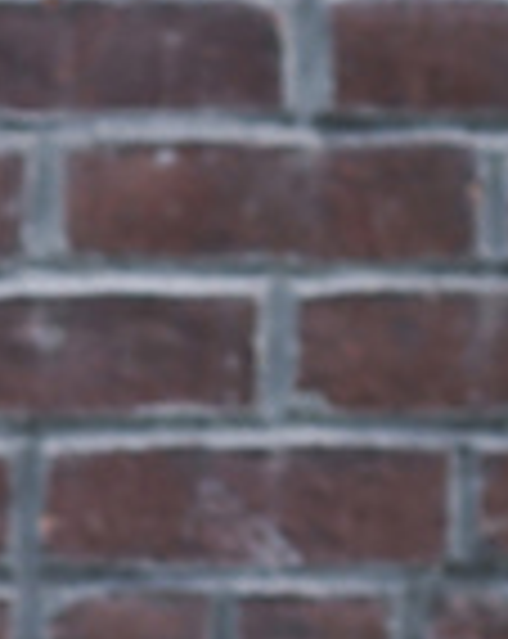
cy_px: 1300
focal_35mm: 150
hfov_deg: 9.7
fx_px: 2828
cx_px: -409
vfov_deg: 11.5
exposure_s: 1/200
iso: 200
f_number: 3.2
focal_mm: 17
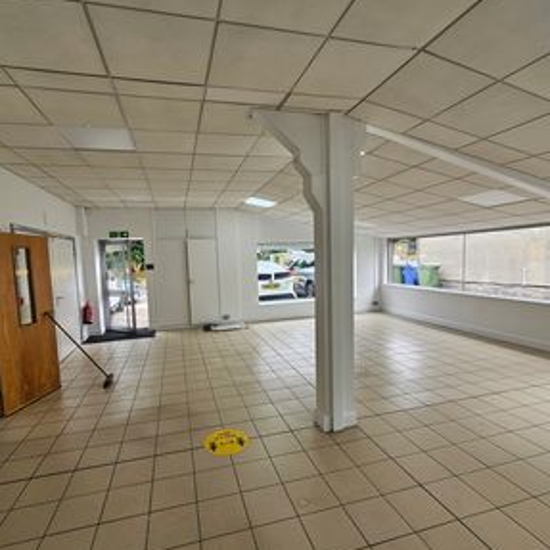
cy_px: 280
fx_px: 288
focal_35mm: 16
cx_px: 259
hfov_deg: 87.3
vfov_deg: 87.4
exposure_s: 1/100
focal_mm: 2.2
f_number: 2.2
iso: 50
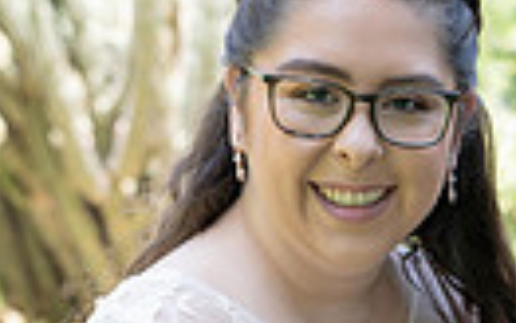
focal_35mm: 168
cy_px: 678
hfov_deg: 12.3
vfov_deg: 7.5
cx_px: 551
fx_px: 2364
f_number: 3.5
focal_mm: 48
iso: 250
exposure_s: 1/250
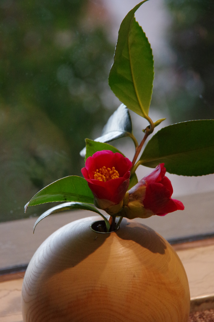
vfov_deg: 10.2
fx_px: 1804
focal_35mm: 202
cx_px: 107
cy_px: 161
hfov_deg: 6.8
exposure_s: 1/200
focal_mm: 135
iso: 3200
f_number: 8
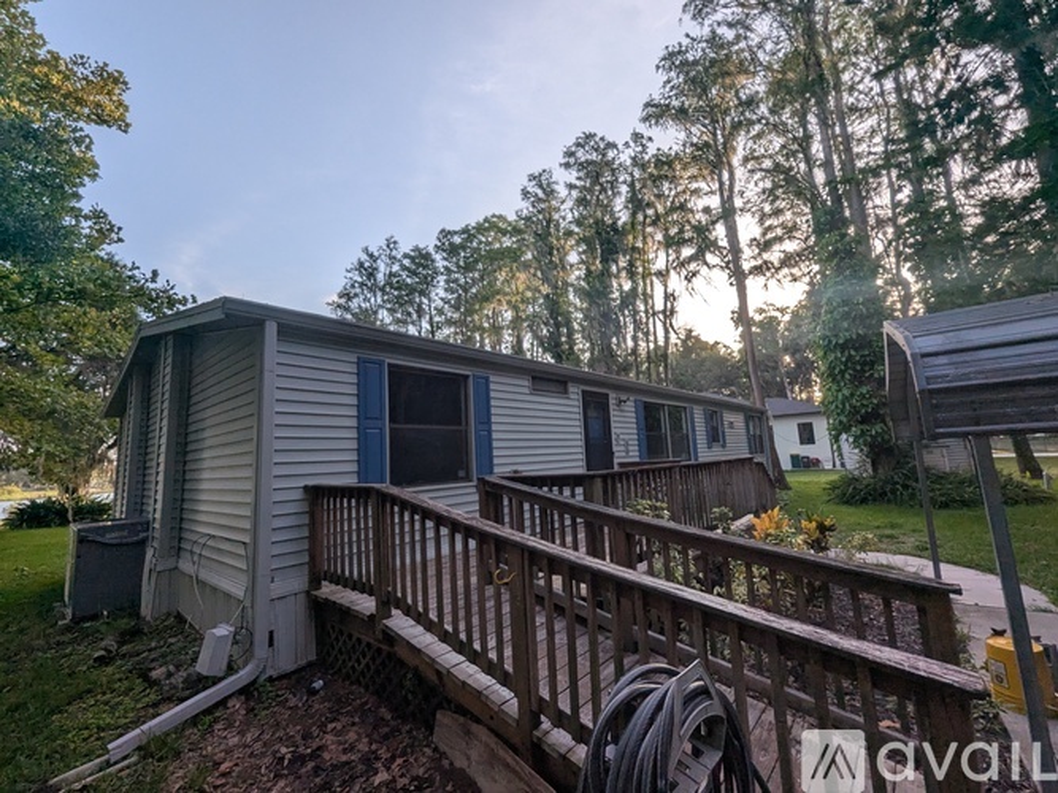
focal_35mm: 13
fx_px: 397
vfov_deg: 89.9
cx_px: 529
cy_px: 396
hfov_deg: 106.2
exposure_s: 1/599
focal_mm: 1.95
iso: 41
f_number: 2.2
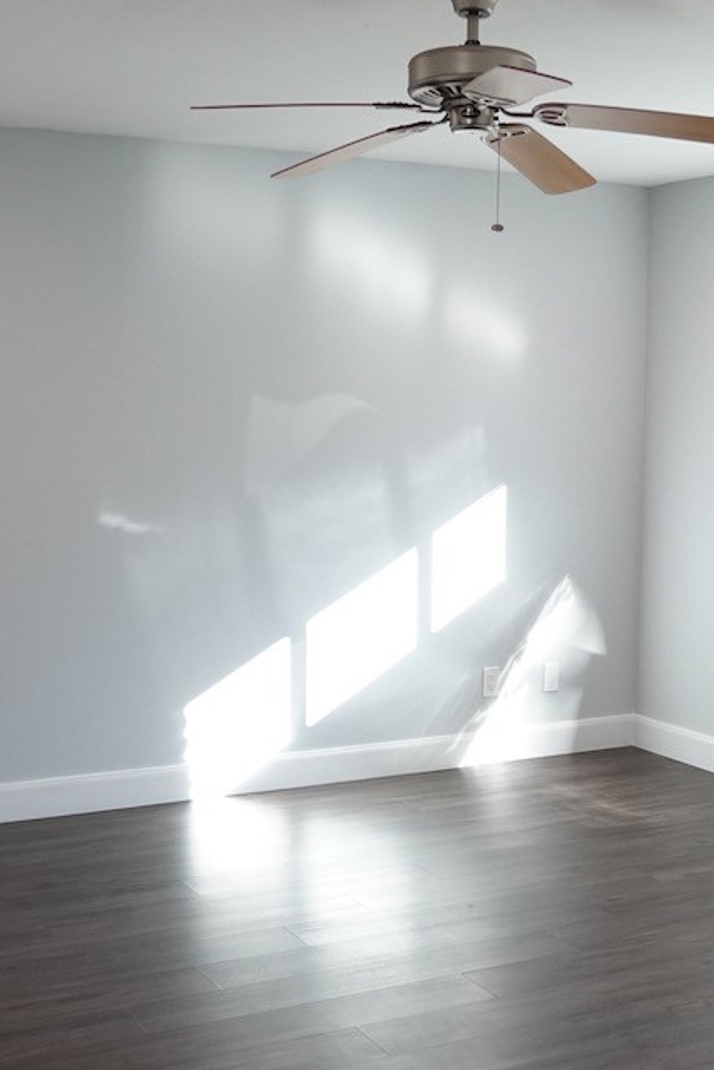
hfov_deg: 28.1
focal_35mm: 48
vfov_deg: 41.1
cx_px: 401
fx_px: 1427
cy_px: 590
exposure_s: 1/320
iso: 1600
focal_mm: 16
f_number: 2.8
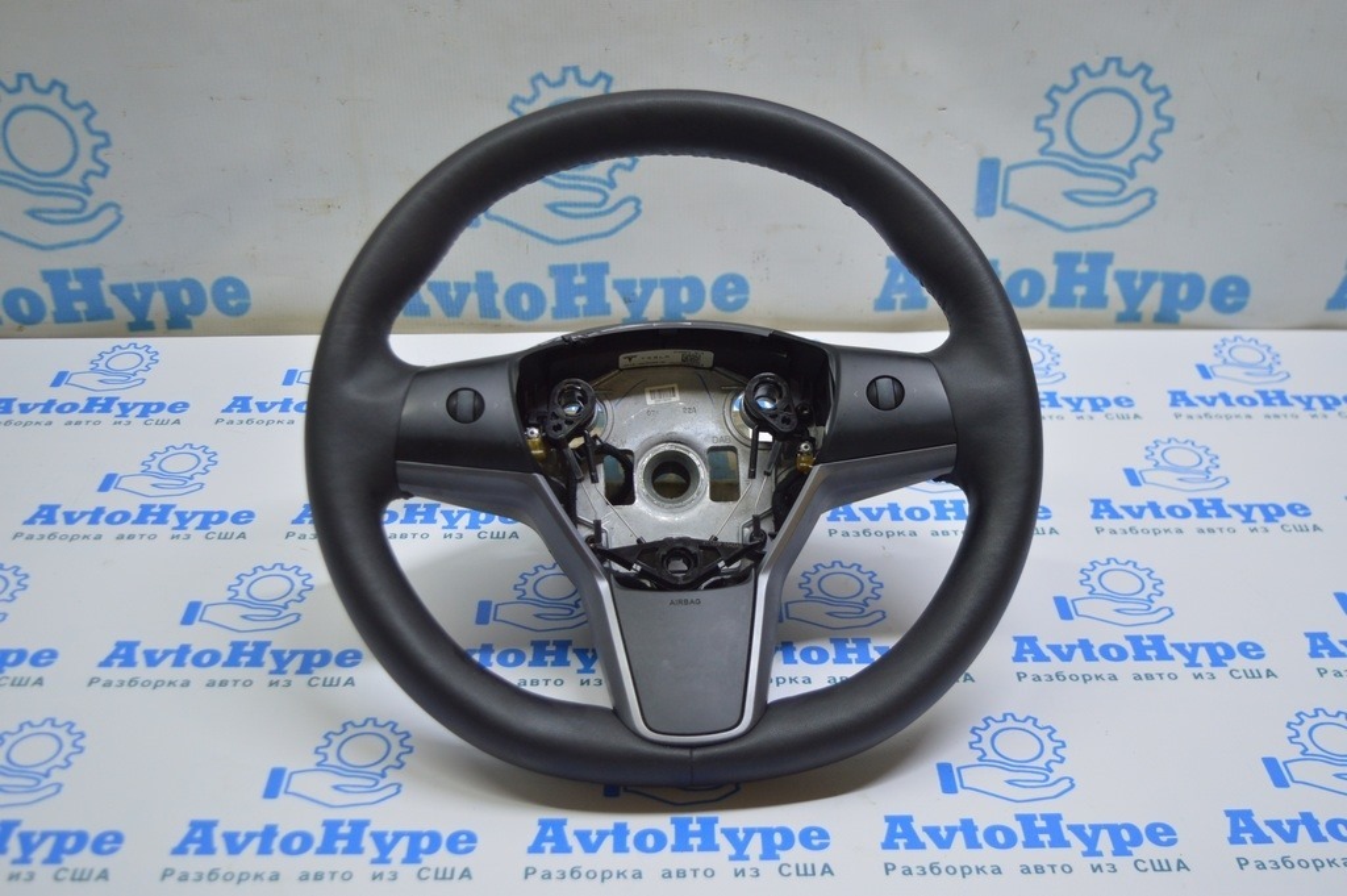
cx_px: 674
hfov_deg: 48.0
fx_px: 1514
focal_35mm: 40
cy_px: 448
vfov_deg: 33.0
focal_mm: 27
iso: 400
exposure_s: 1/60
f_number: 4
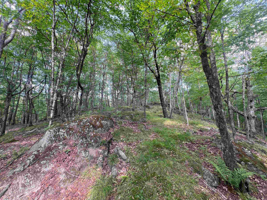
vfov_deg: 89.9
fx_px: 100
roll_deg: +0.2
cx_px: 134
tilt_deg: +7.5
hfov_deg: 106.2
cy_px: 100
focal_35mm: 13
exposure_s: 1/99
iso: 50
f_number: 1.8
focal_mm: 1.57
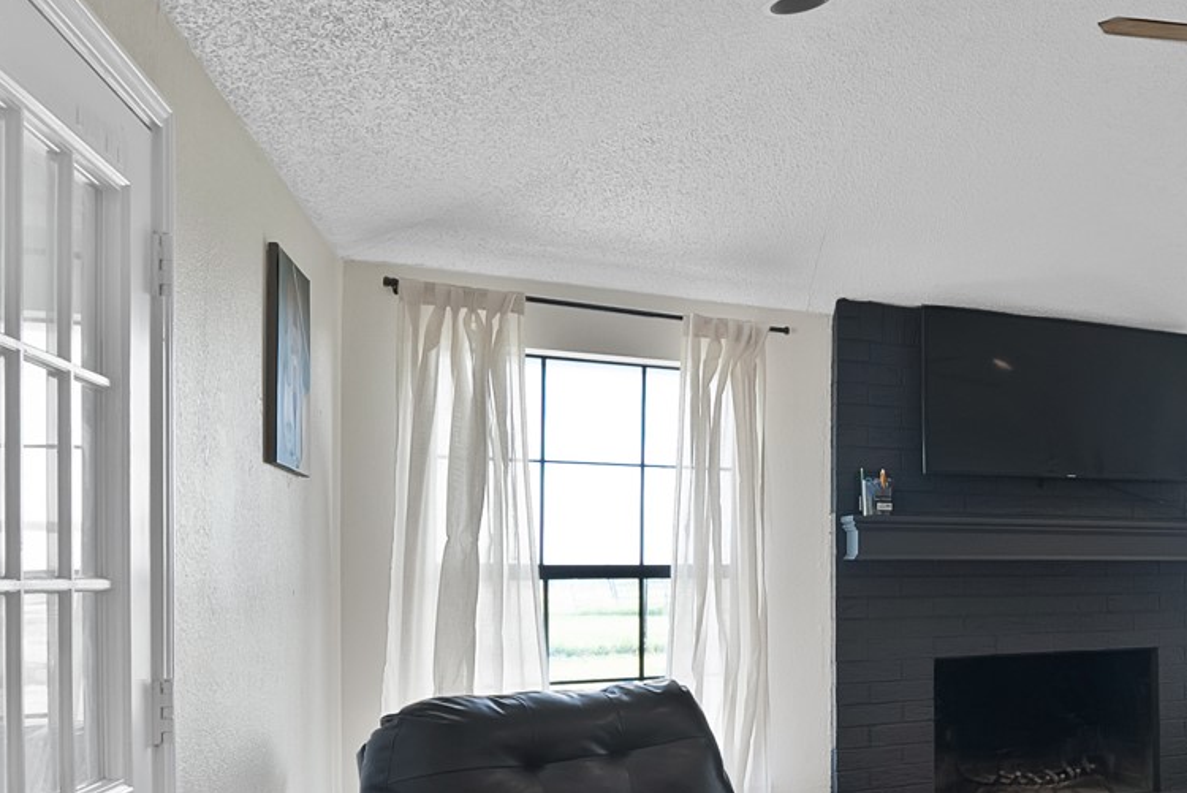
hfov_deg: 39.5
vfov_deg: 40.3
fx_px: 1056
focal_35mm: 32
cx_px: 1464
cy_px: 566
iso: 640
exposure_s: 1/2.5
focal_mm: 12
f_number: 9
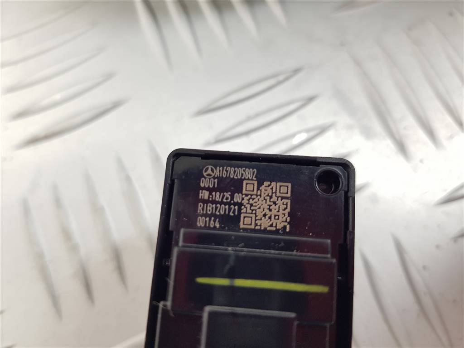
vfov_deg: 53.1
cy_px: 174
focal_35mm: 26
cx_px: 232
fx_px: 349
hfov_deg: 67.3
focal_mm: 4.2
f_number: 1.7
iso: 100
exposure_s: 1/100
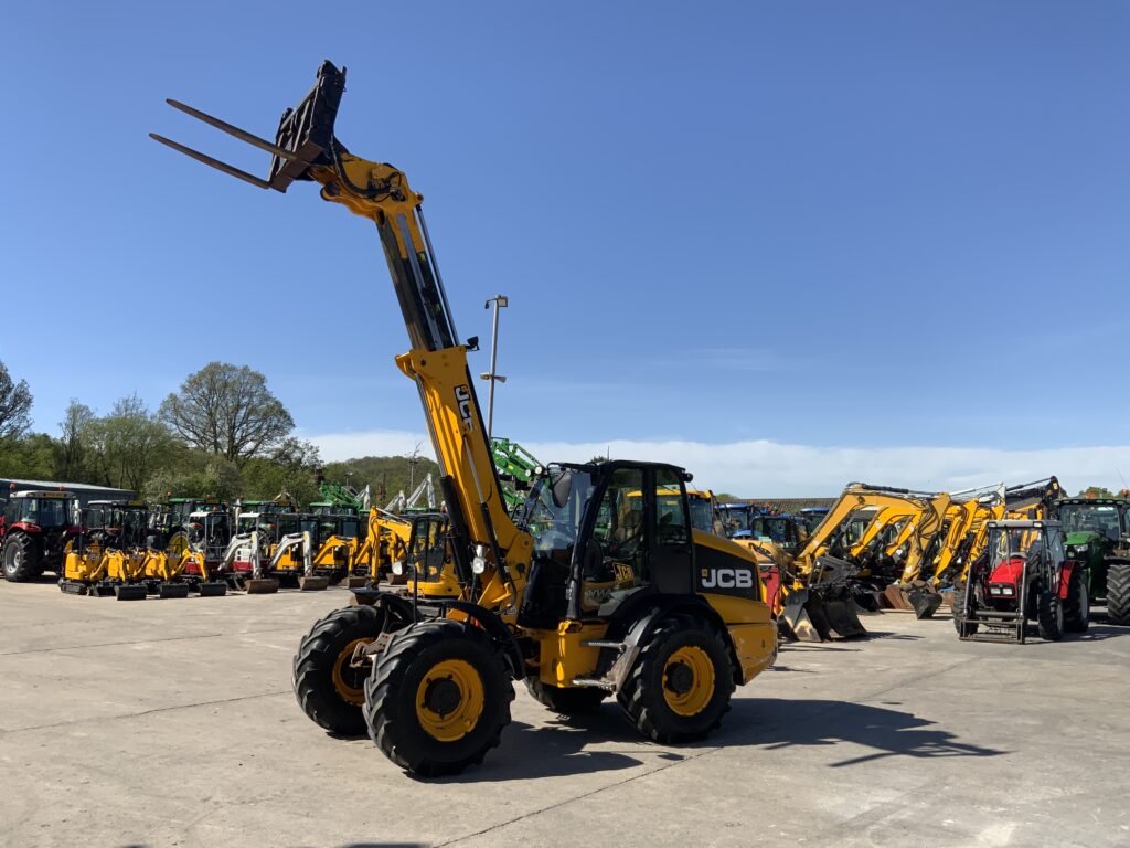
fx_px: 947
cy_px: 424
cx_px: 565
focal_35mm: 29
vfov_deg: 48.2
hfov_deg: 61.7
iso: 16
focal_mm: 3
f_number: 1.8
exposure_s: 1/1412
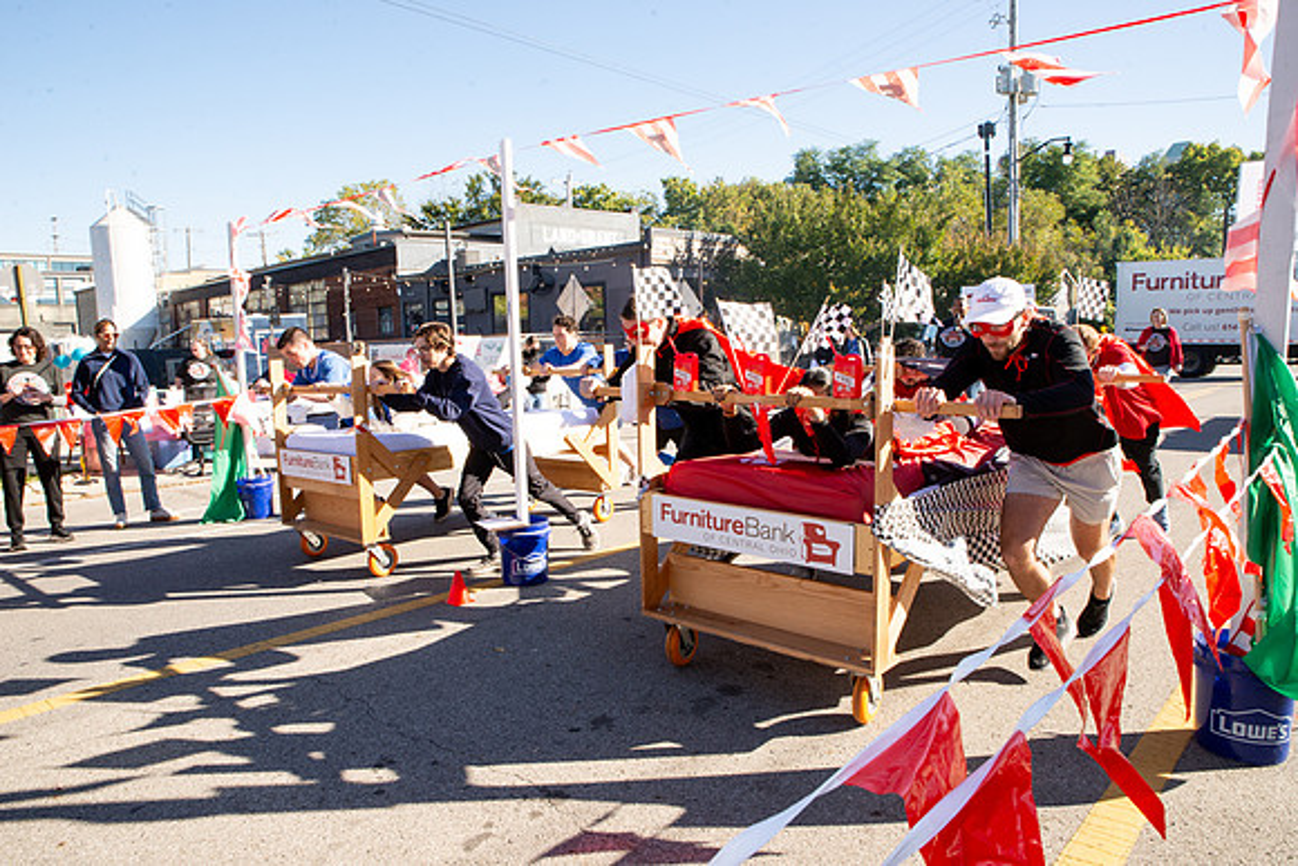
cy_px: 433
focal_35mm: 24
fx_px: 865
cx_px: 649
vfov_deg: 53.2
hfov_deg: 73.7
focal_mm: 24
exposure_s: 1/200
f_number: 14
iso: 640
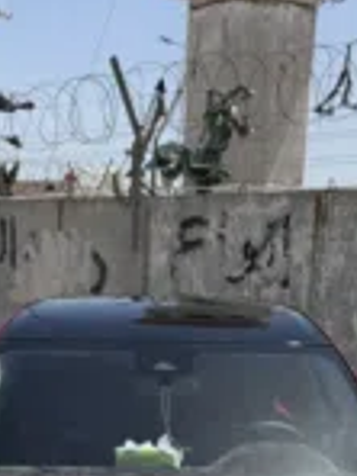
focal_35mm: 65
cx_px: 135
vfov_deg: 25.5
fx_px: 894
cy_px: 627
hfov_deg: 22.5
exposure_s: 1/5714
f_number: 1.78
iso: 80
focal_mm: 6.76
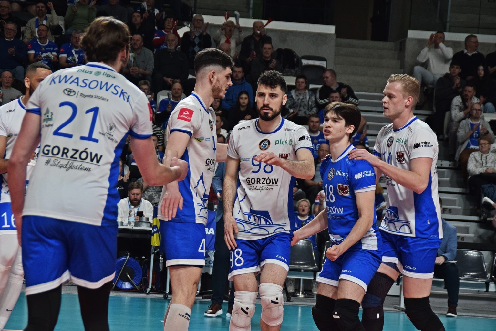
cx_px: 248
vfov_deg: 13.0
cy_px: 166
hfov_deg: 19.5
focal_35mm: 105
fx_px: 1447
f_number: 5.6
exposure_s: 1/500
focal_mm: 70
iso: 1100
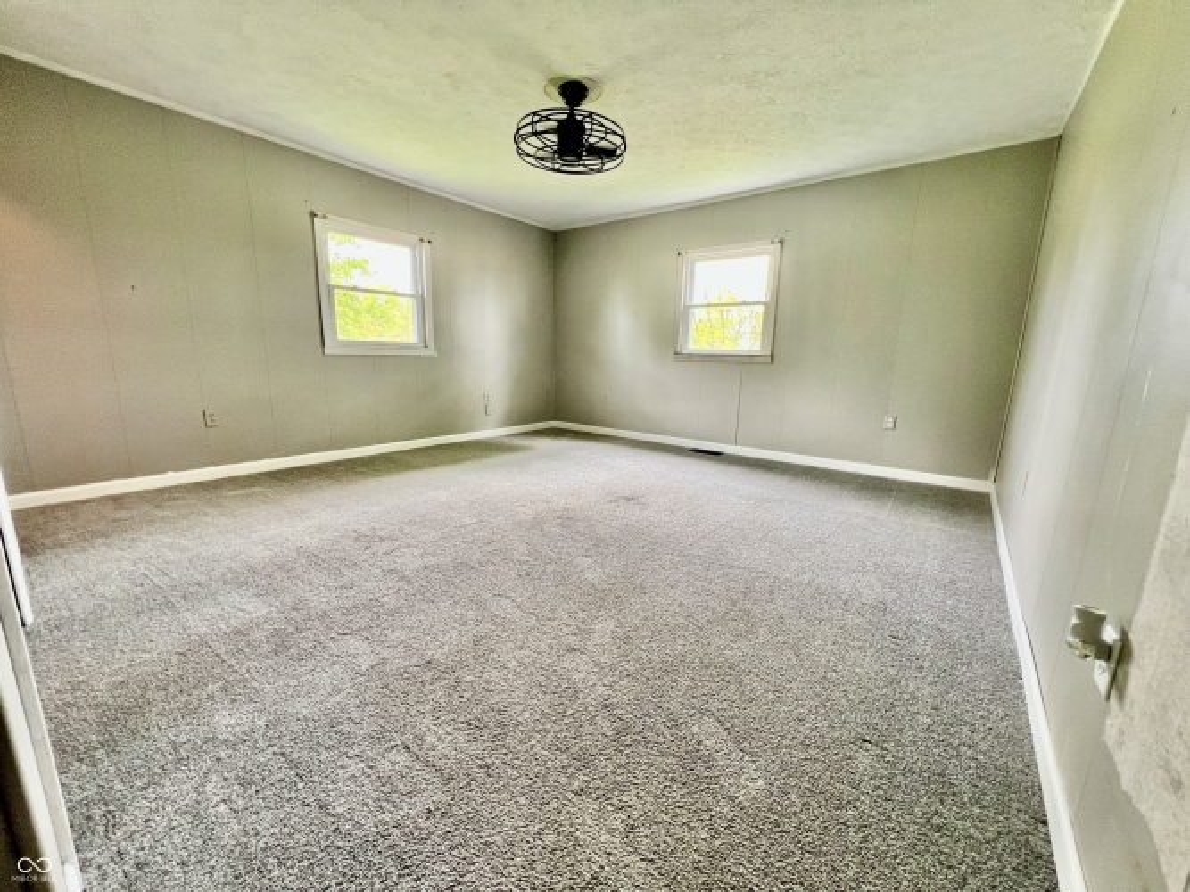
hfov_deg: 106.2
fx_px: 447
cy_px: 446
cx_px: 595
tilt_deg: -11.8
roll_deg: -1.5
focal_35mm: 13
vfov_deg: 89.9
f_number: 1.8
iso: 160
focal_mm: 1.57
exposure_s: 1/99
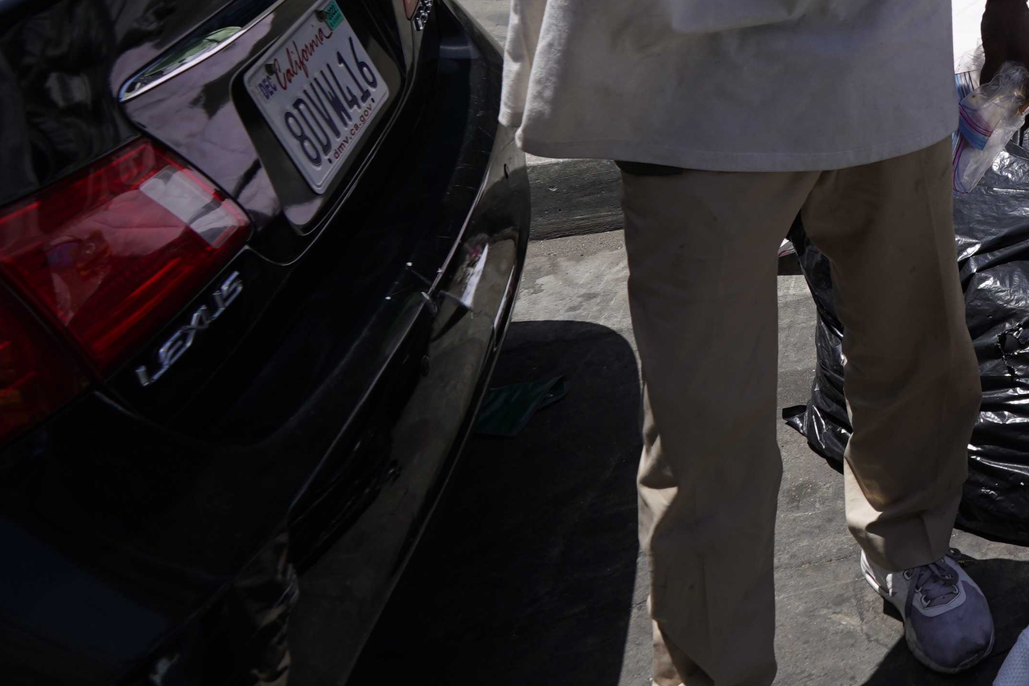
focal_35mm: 45
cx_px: 1380
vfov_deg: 27.9
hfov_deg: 31.7
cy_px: -17
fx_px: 1286
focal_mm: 16
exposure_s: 1/640
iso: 160
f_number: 6.3
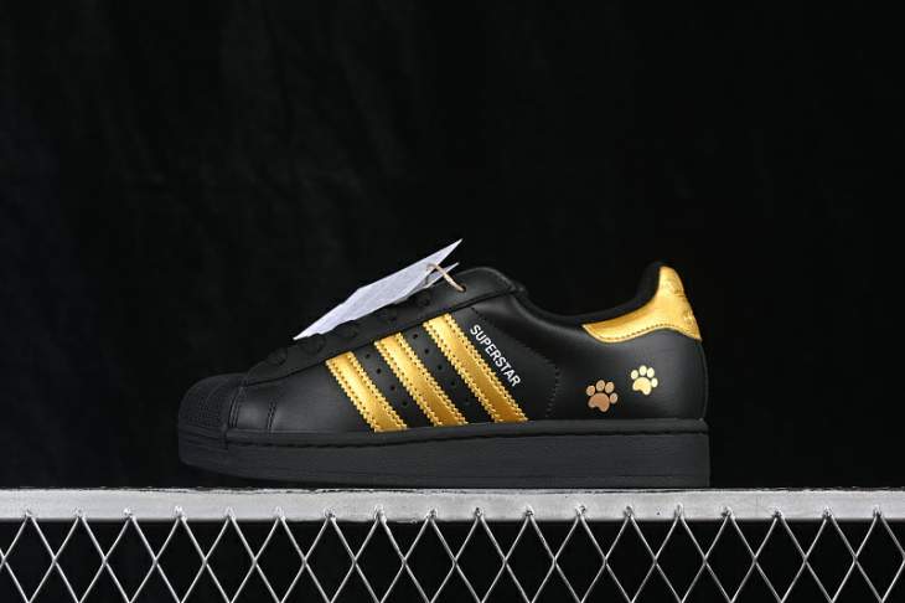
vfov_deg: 18.2
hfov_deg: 27.0
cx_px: 452
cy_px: 302
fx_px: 1884
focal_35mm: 75
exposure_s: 1/60
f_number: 6.3
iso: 160
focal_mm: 50
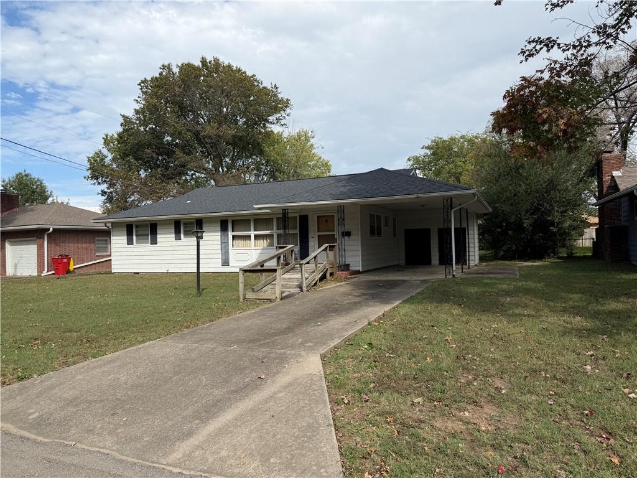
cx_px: 318
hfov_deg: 71.6
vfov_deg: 56.8
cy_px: 239
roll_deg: +2.0
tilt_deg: +1.4
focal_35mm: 24
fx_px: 442
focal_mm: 6.76
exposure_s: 1/5319
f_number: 1.78
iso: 80
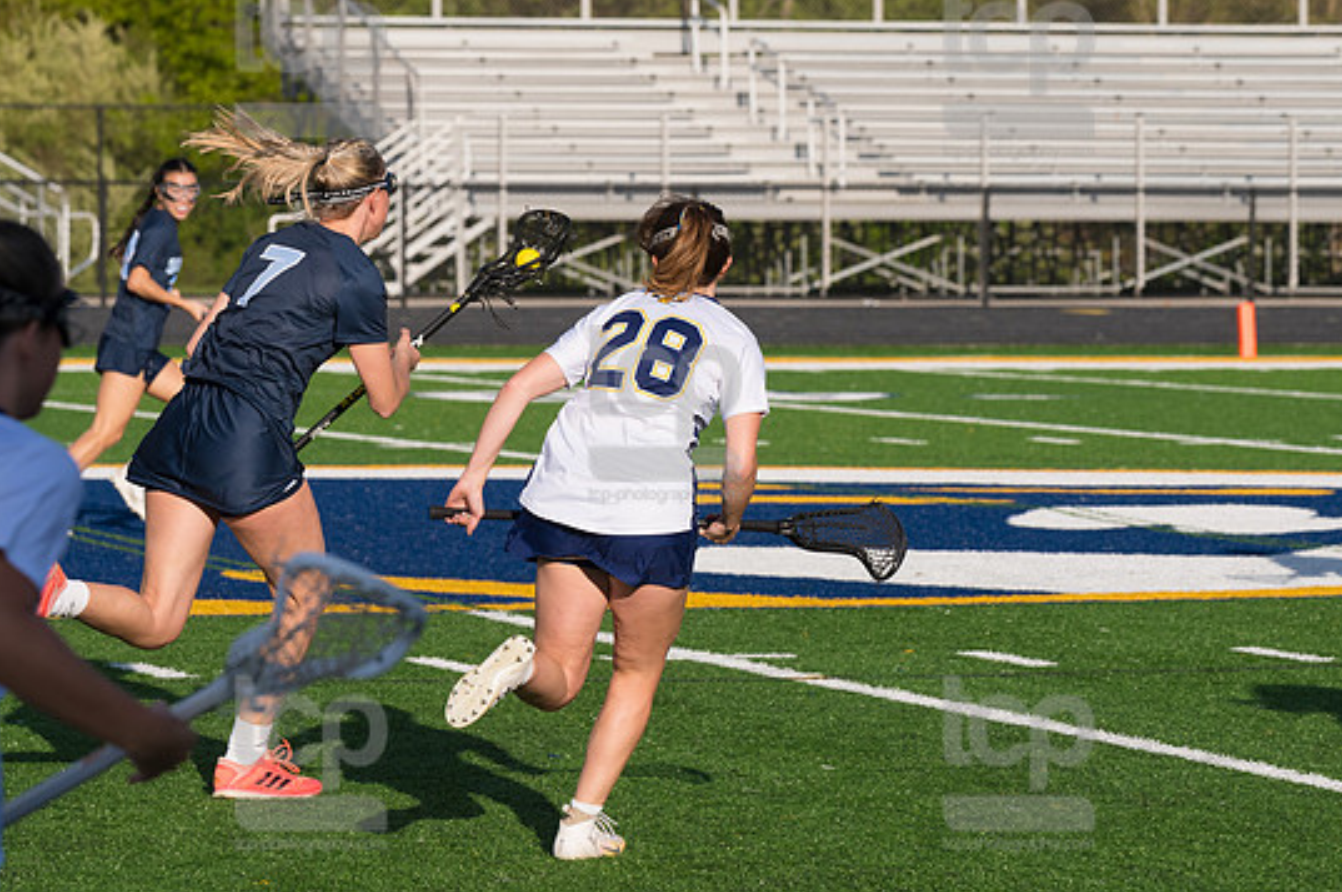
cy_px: 415
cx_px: 665
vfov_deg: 6.8
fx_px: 7523
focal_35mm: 202
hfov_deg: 10.2
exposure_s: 1/1600
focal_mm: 125
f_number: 5.6
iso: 250
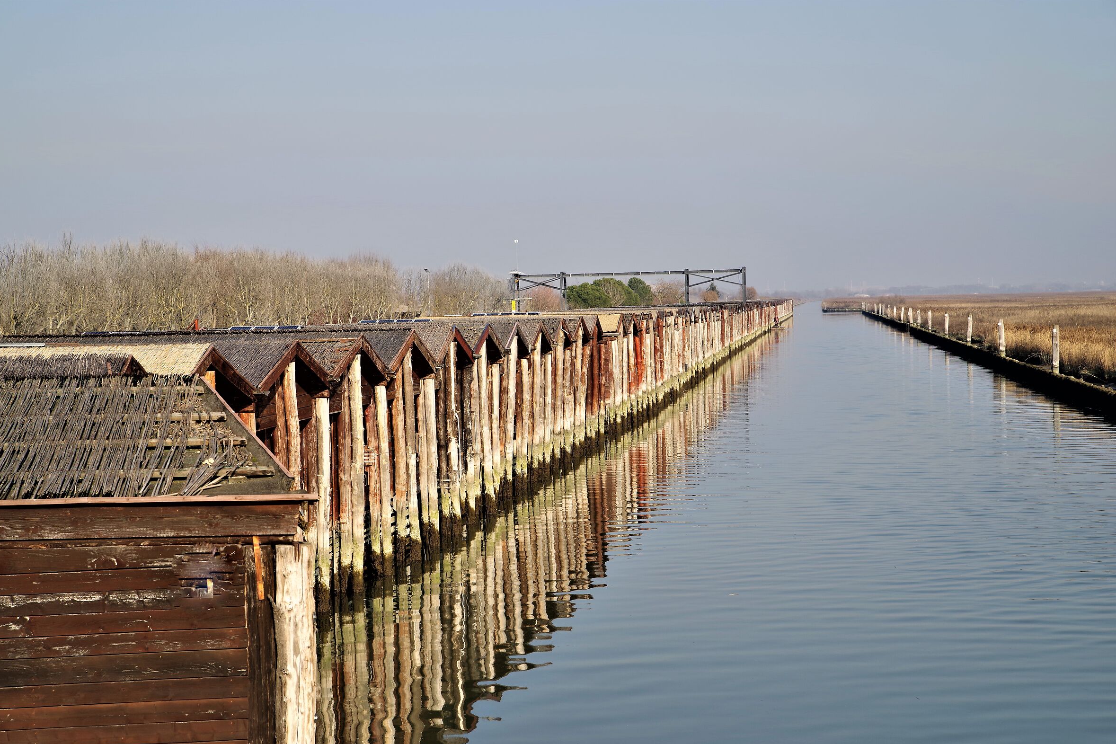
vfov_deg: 24.2
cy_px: 377
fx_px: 1736
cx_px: 549
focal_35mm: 56
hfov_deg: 35.6
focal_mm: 55
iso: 200
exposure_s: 1/320
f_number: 9
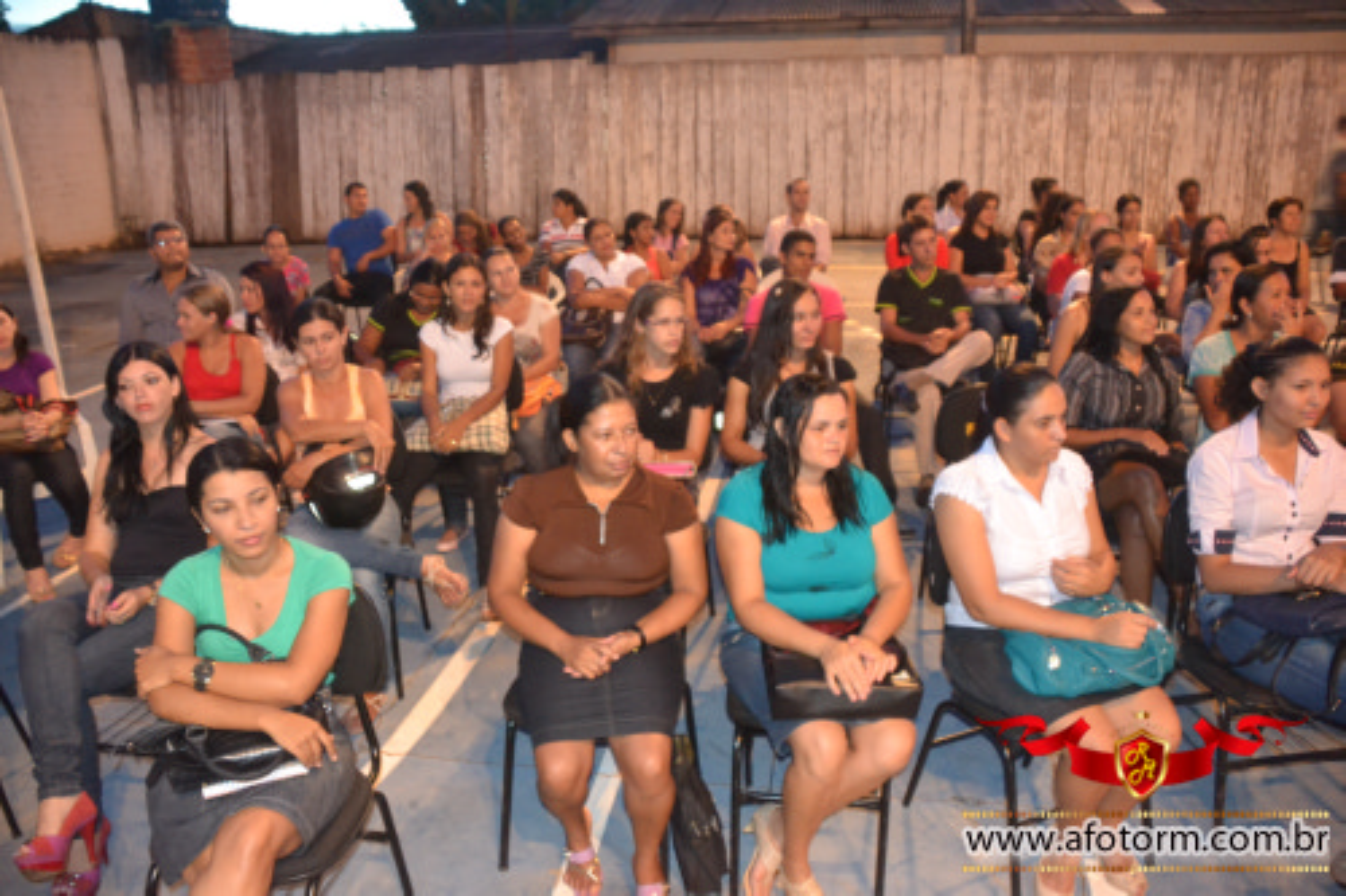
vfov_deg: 43.6
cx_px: 673
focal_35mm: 30
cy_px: 448
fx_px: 1121
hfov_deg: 61.9
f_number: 3.5
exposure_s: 1/15
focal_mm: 20
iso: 3200
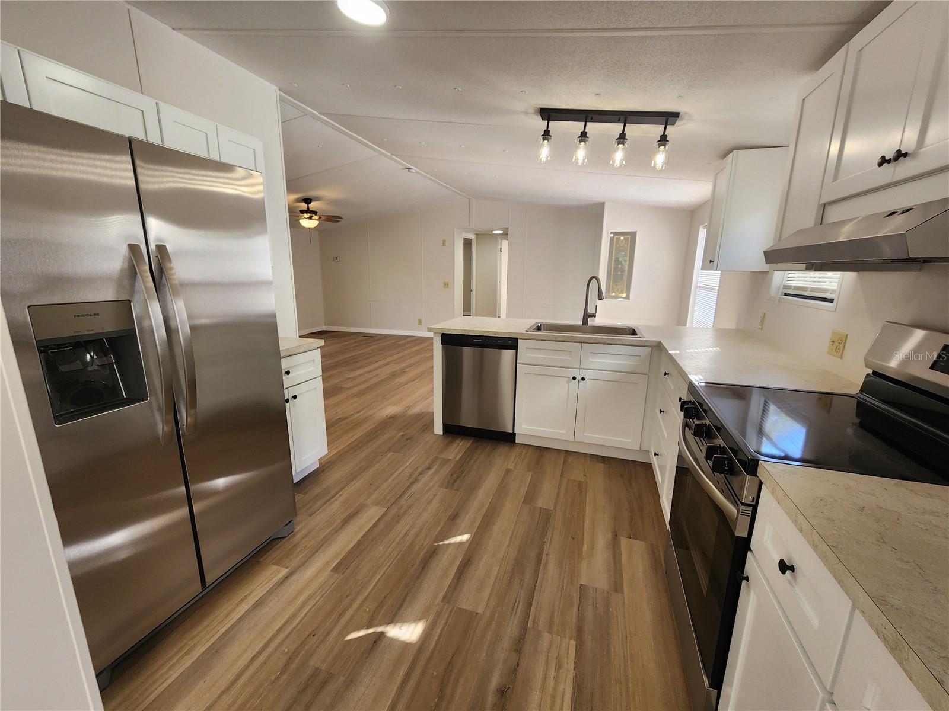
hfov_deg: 106.2
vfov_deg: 89.9
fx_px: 356
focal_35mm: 13
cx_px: 474
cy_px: 356
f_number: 2.2
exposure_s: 1/60
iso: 64
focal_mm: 2.2
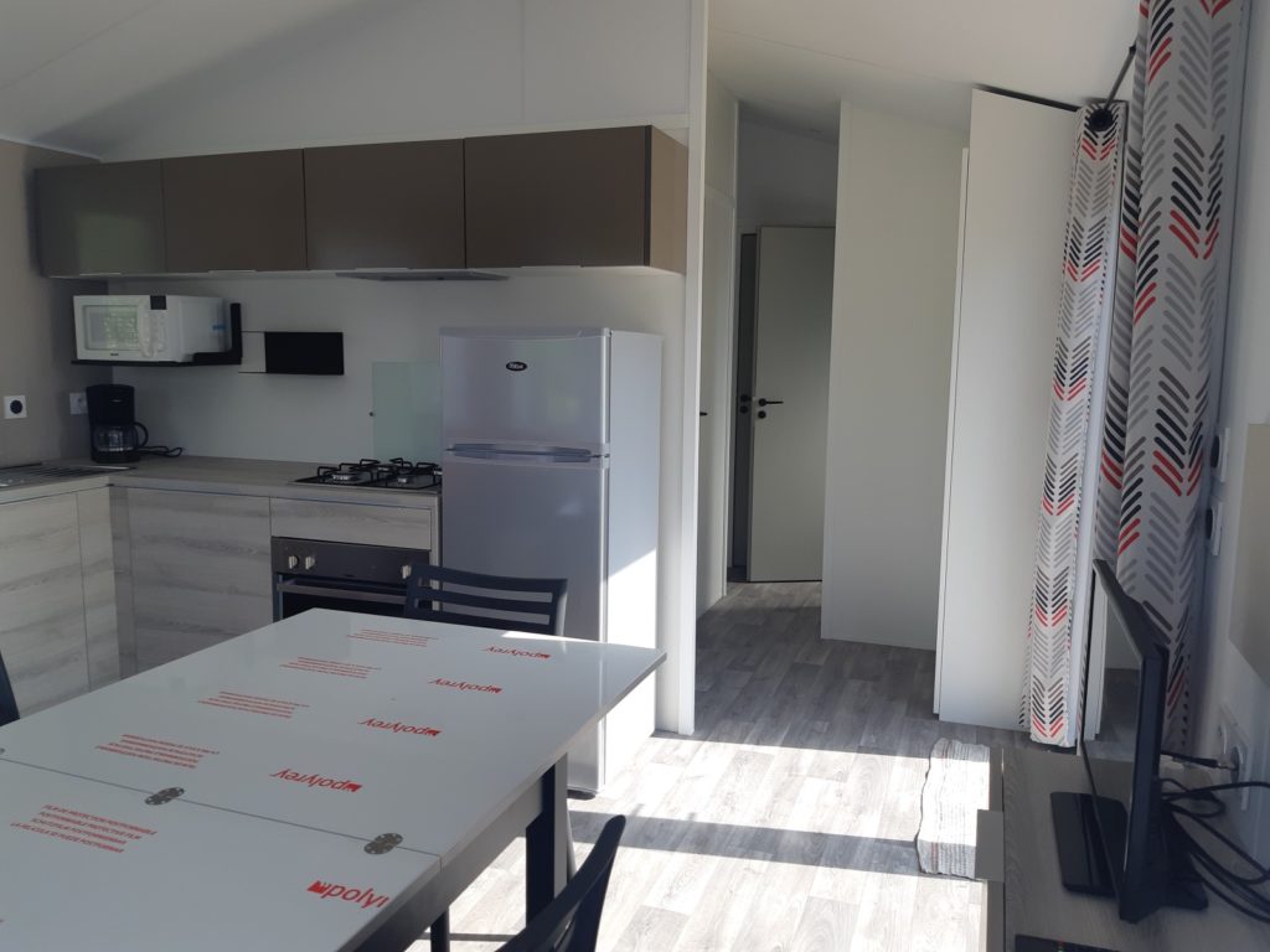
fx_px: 954
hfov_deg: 67.3
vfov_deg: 53.1
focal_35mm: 26
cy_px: 476
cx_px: 635
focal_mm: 3.93
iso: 40
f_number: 1.7
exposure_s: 1/537
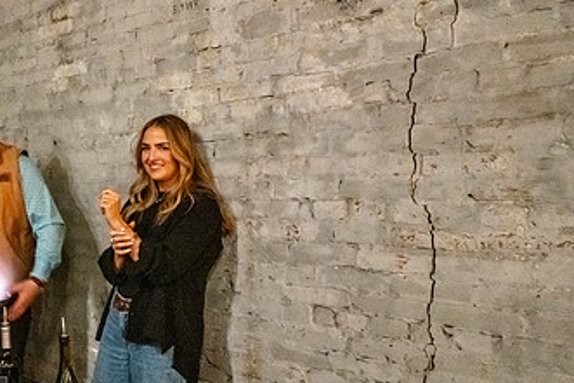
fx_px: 670
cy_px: 195
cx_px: 88
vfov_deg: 31.9
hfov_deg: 43.5
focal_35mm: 42
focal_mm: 24
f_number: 9
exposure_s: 1/40
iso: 6400
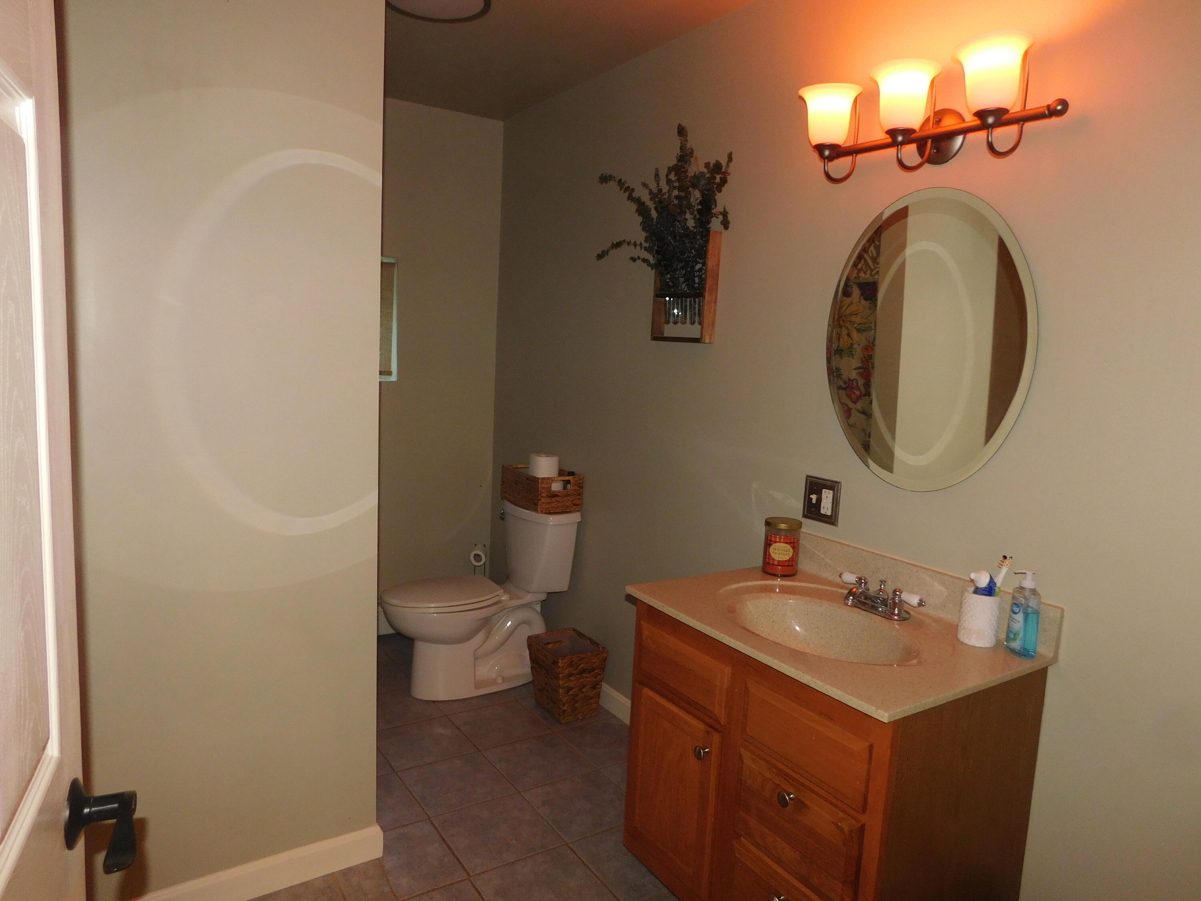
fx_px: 798
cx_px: 600
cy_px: 450
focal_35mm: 23
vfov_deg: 58.9
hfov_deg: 73.9
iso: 200
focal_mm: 4
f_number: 3
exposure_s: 1/30
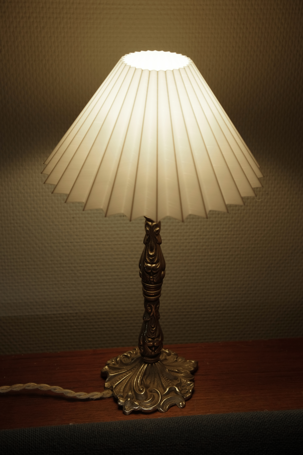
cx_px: 152
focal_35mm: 53
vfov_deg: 37.5
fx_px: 669
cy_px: 228
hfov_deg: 25.5
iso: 400
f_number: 5
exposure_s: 1/140
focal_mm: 35
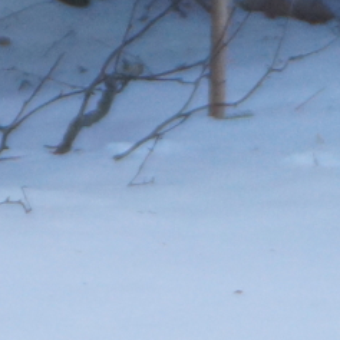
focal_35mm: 699
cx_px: 638
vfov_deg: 2.5
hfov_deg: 2.5
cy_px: 232
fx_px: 7768
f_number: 5.6
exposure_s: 1/200
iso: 800
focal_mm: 130
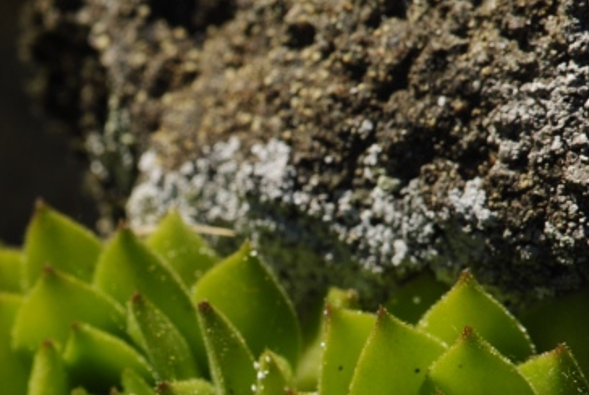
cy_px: 380
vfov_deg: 4.9
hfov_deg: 7.3
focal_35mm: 280
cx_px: 115
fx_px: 4590
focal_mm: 85
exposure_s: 1/200
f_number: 10
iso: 100
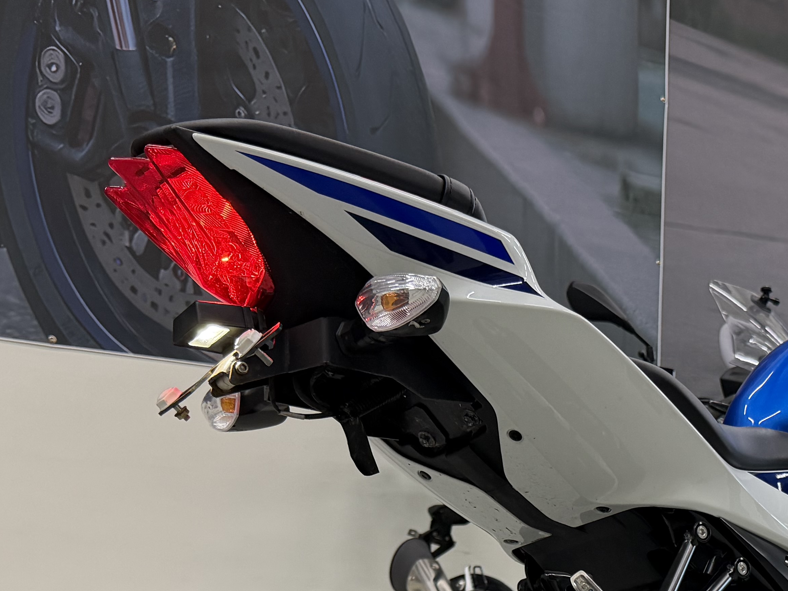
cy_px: 680
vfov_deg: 23.1
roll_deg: -1.9
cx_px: 673
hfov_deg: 31.5
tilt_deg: -4.8
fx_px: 1343
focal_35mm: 59
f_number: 1.78
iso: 250
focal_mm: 6.76
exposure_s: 1/120
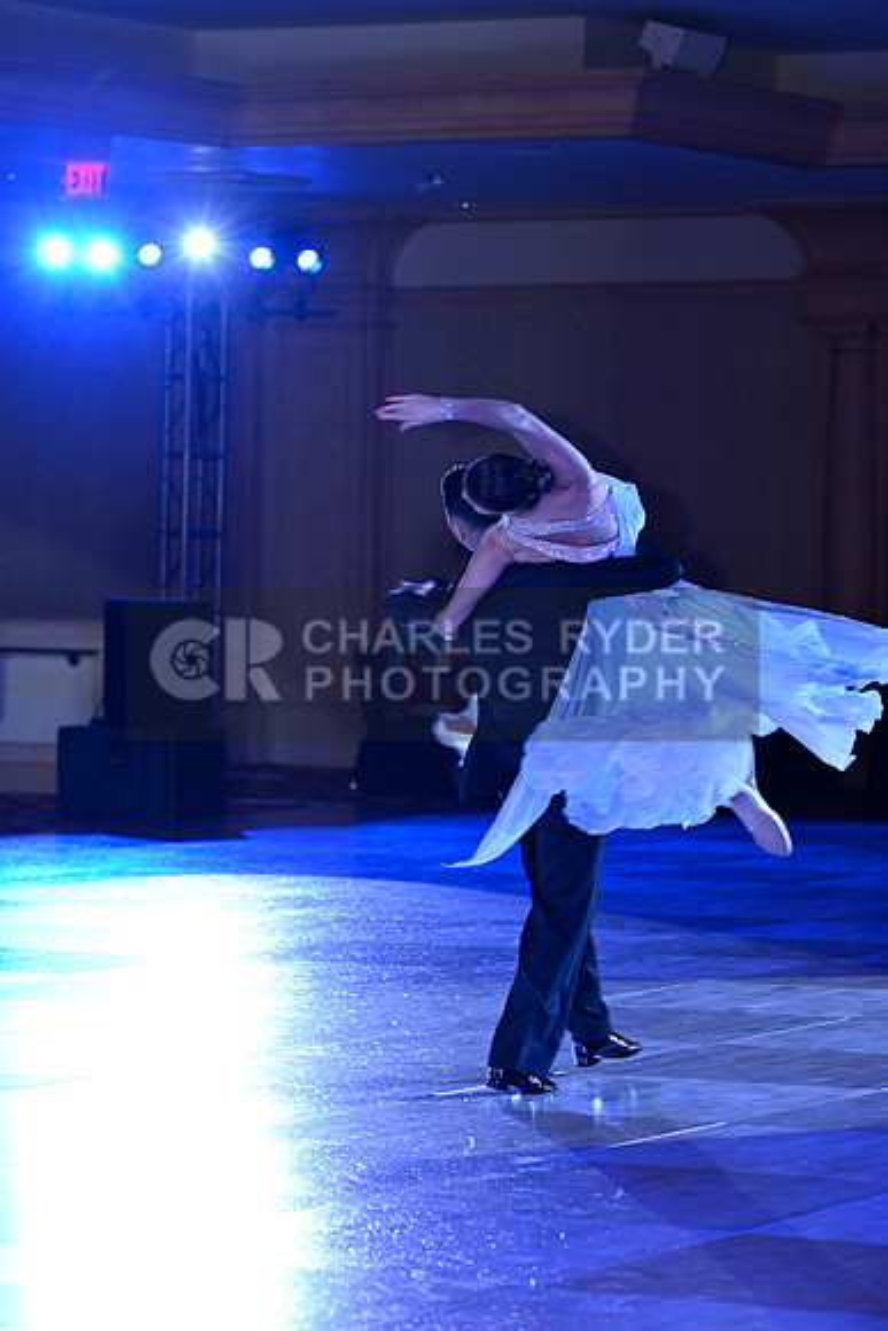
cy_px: 666
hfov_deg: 9.8
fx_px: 5177
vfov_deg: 14.7
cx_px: 444
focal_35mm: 140
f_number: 4
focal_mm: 140
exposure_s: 1/200
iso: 1600
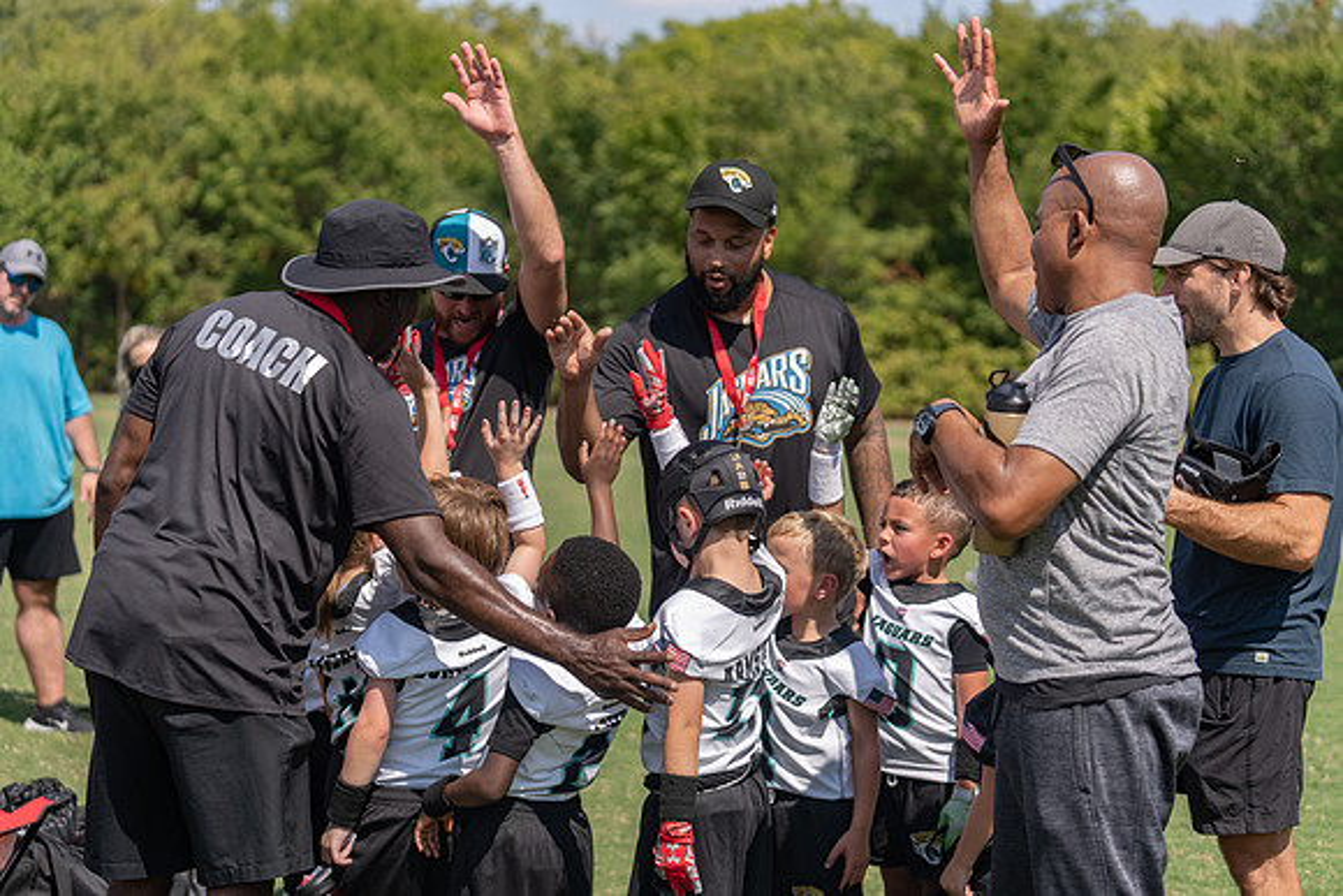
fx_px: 2612
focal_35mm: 70
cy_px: 448
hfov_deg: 28.8
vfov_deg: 19.5
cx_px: 672
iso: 100
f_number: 2.8
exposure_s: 1/2000
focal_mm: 70
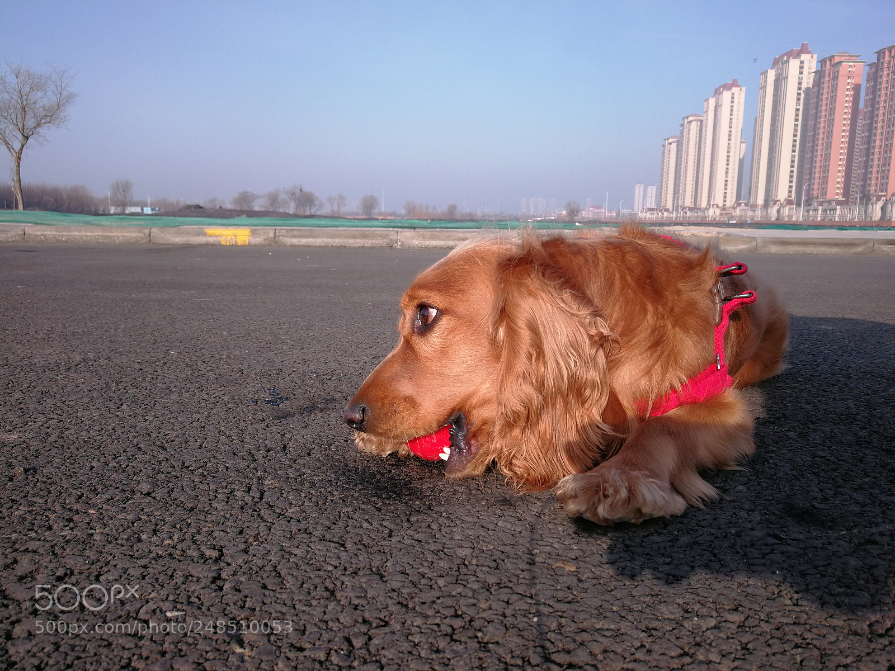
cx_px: 448
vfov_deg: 51.4
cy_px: 336
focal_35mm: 27
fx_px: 698
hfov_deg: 65.3
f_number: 2.2
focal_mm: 3.95
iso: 50
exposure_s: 1/611
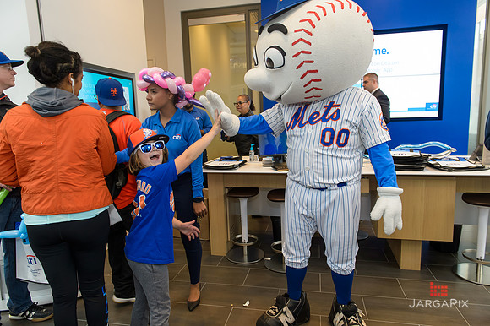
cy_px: 163
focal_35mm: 24
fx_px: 326
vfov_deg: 53.1
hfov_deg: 73.8
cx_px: 245
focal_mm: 24
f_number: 3.5
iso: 800
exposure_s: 1/100
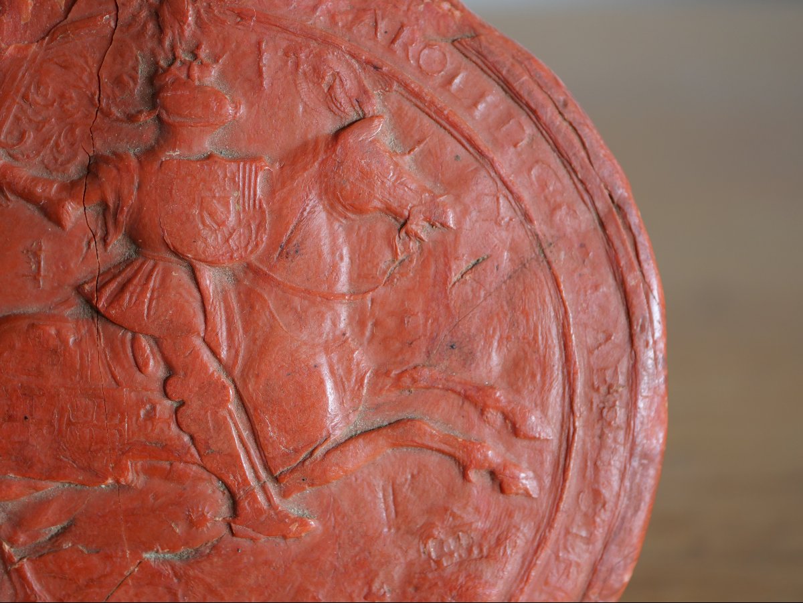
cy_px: 302
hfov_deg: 32.2
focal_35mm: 60
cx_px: 402
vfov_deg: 24.4
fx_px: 1392
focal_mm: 30
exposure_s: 1/60
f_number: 2.8
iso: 400
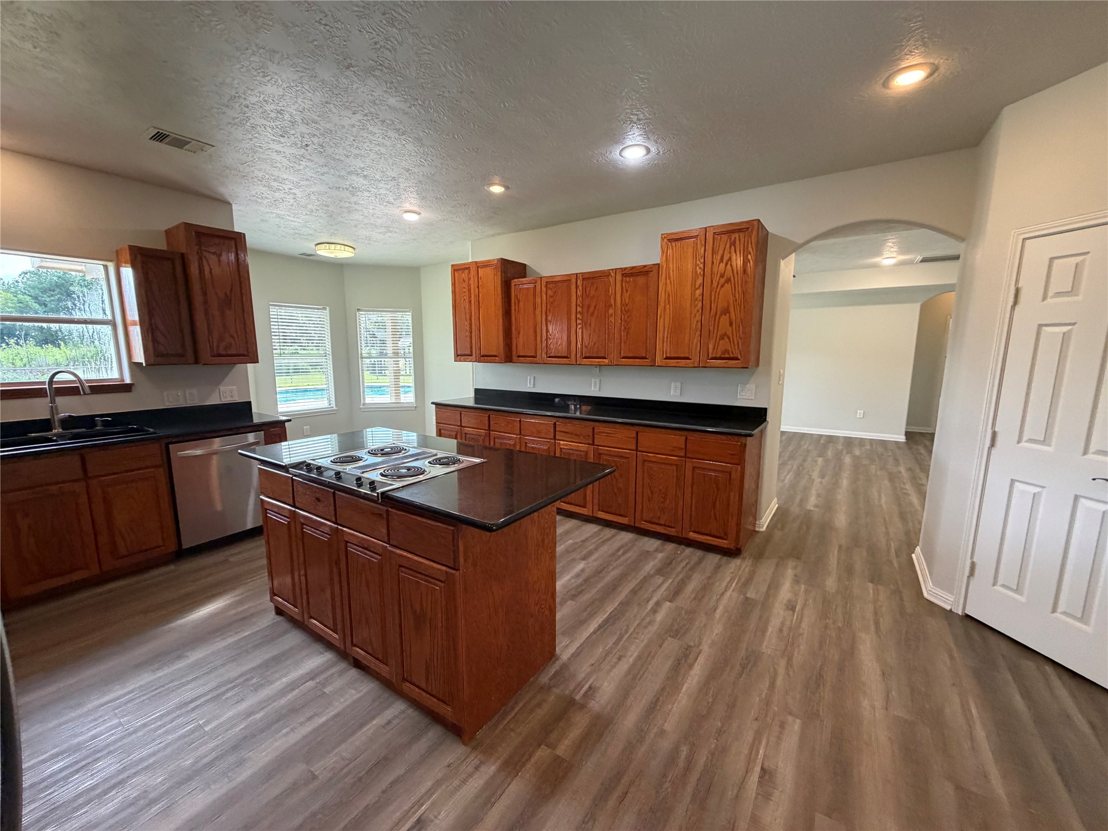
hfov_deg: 102.1
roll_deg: +0.0
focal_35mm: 14
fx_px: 448
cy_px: 416
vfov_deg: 85.7
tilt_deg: -9.1
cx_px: 554
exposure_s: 1/120
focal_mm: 2.22
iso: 320
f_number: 2.2
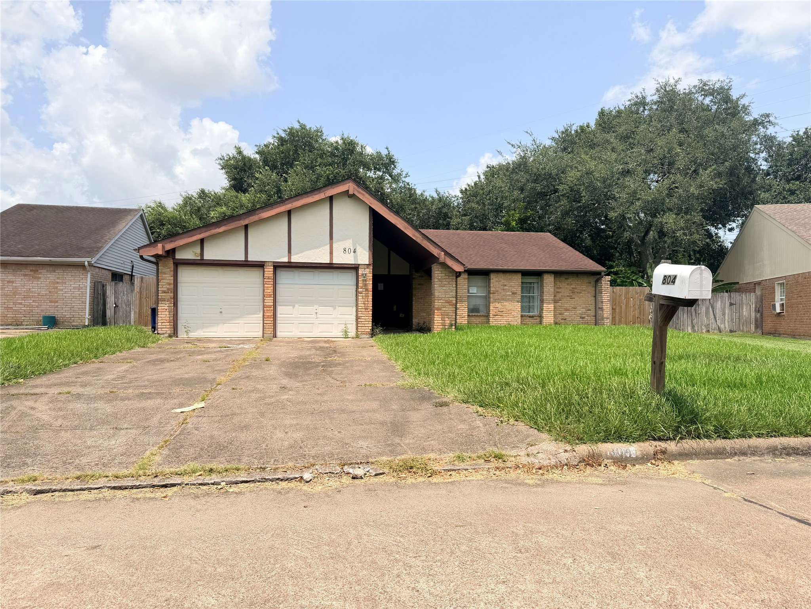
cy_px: 304
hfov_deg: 71.6
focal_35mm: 24
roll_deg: -0.5
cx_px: 406
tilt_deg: -0.5
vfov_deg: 56.8
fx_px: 562
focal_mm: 6.76
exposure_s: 1/3584
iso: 80
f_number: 1.78
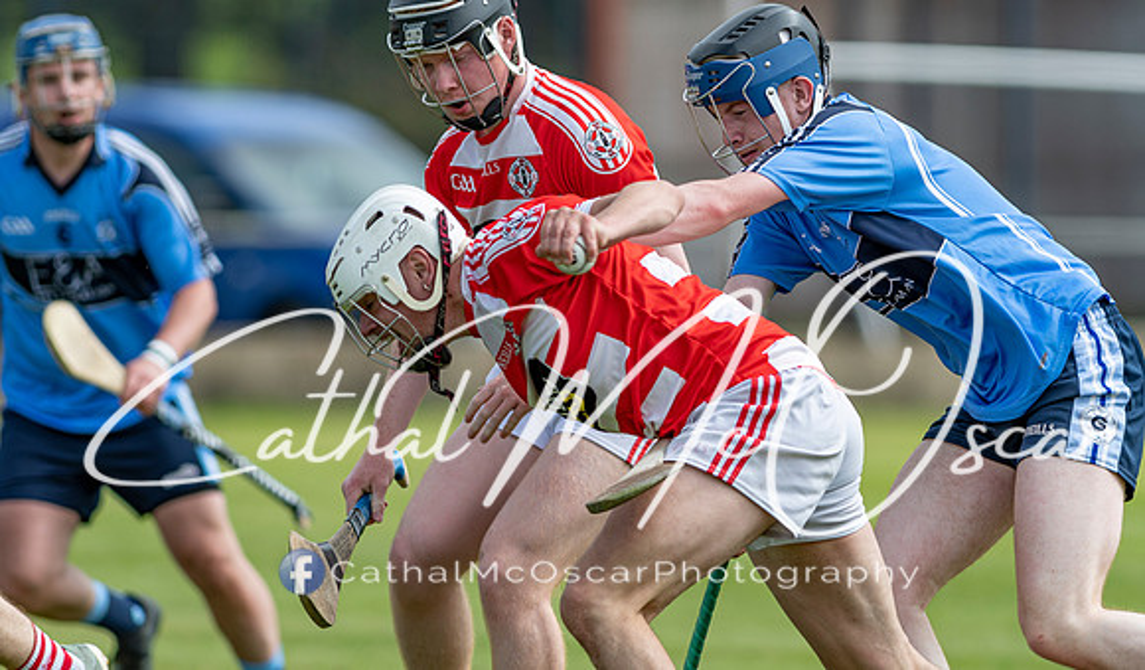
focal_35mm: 539
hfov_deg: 4.0
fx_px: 16528
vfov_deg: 2.3
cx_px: 501
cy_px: 421
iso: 100
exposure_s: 1/1600
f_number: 2.8
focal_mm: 300
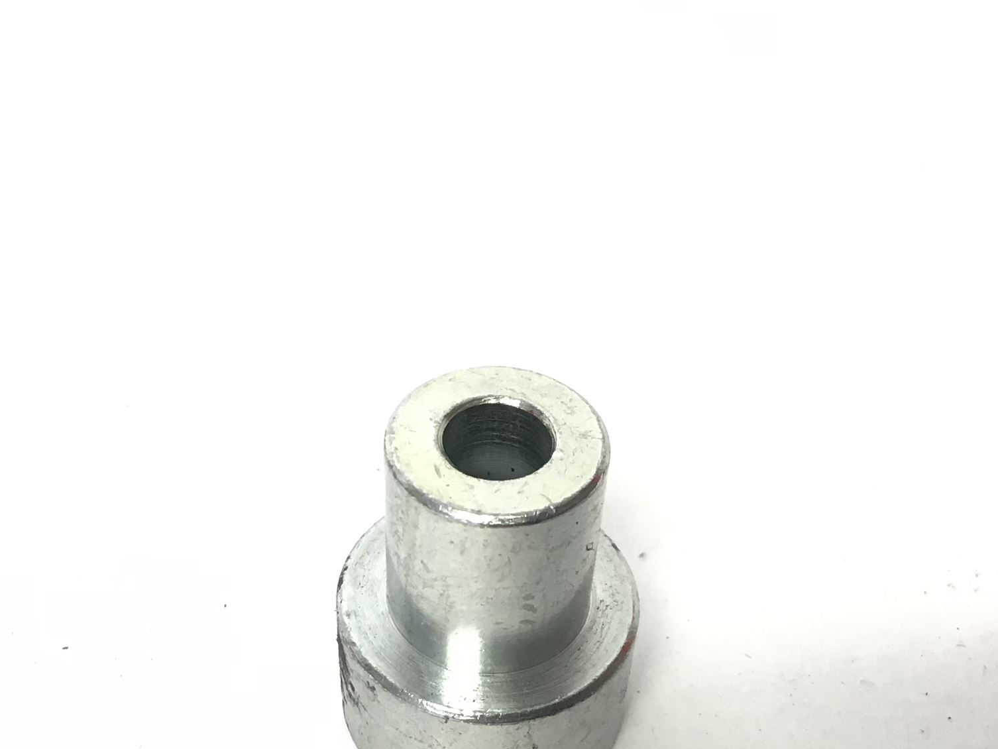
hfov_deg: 40.3
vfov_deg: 30.7
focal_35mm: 47
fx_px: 1355
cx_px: 420
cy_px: 491
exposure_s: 1/30
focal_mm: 3.3
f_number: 2.4
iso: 40
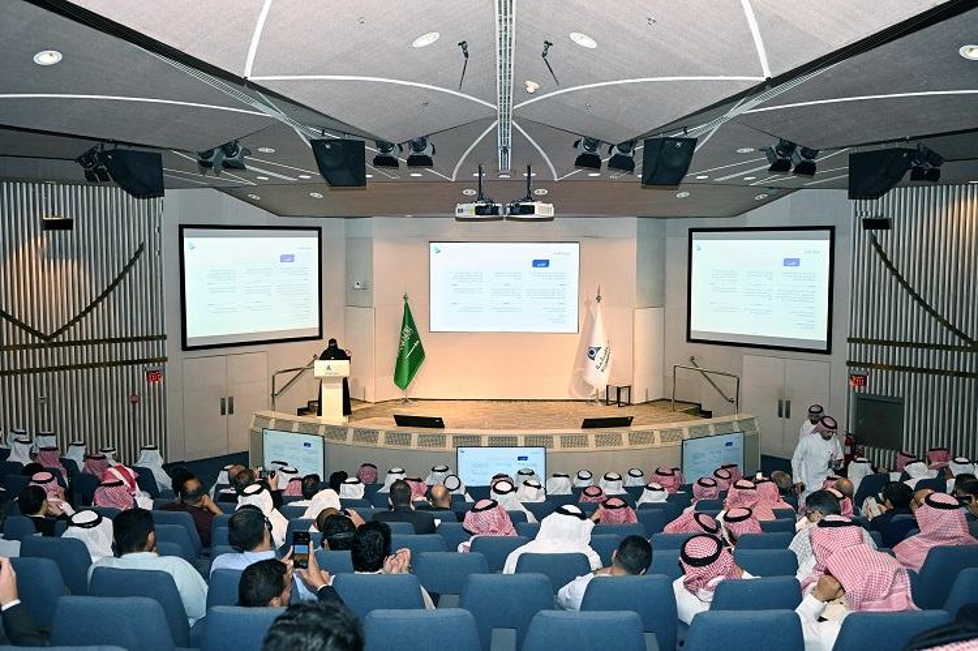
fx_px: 909
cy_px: 326
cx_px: 489
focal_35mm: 34
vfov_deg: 39.4
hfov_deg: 56.5
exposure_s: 1/200
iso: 1000
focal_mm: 33.5
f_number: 4.5
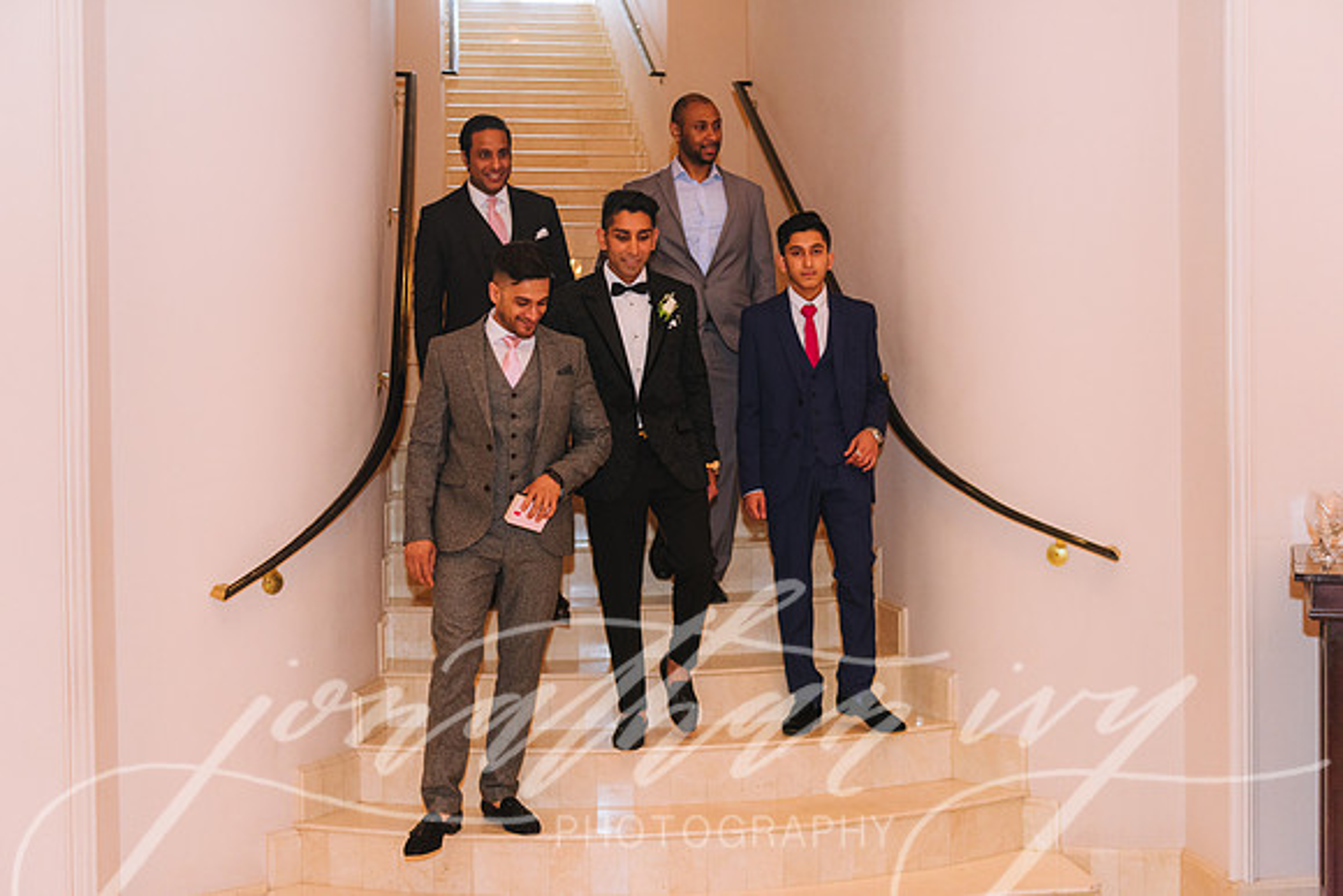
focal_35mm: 40
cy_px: 448
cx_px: 672
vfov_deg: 33.4
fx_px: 1493
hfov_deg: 48.4
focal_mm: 40
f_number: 2.8
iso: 1000
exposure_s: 1/125
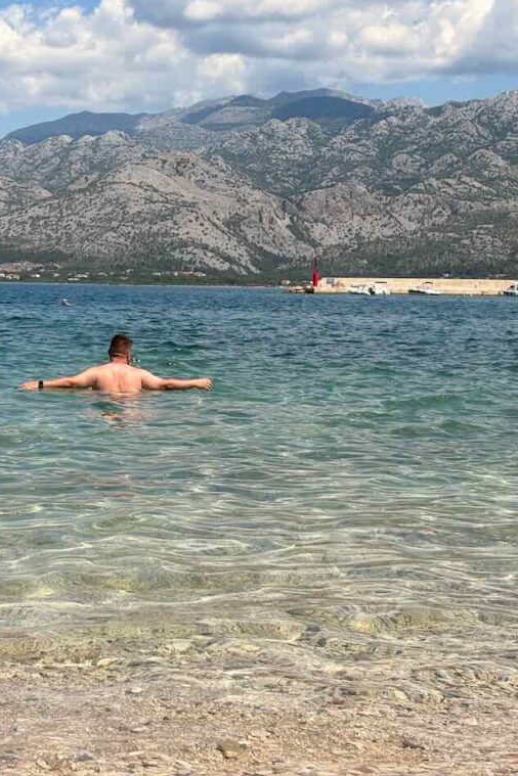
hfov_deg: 18.6
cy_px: 384
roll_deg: -0.4
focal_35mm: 73
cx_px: 158
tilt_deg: -3.3
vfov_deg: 27.7
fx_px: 1575
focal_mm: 5.96
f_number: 1.6
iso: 40
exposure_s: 1/4630
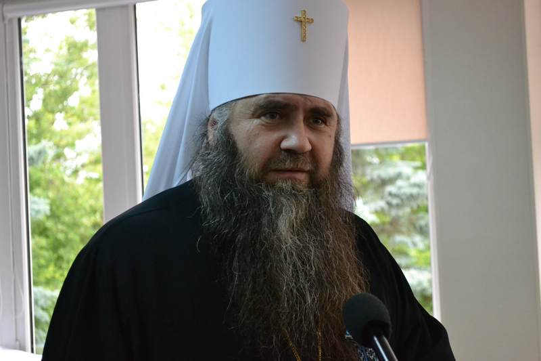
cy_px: 180
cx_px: 270
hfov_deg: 24.6
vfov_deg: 16.5
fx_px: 1239
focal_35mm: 82
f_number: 5.6
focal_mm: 55
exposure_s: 1/160
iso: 3200
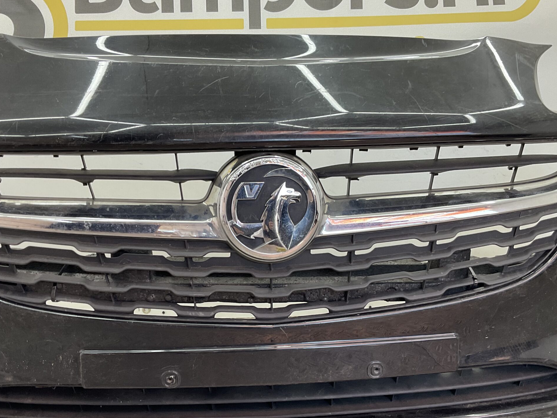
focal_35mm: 39
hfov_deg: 47.8
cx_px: 264
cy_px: 253
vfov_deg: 36.7
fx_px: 628
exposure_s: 1/100
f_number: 1.8
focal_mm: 3
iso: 40
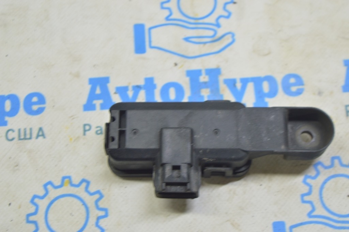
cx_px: 174
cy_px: 116
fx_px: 668
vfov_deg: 19.7
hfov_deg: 29.3
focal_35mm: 69
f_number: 5.6
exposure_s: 1/20
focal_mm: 46
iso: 400
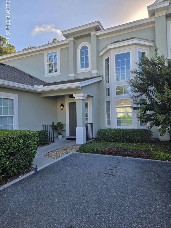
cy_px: 114
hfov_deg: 58.9
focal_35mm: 23
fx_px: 151
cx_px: 86
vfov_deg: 73.9
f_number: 1.8
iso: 25
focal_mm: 5.4
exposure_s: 1/873
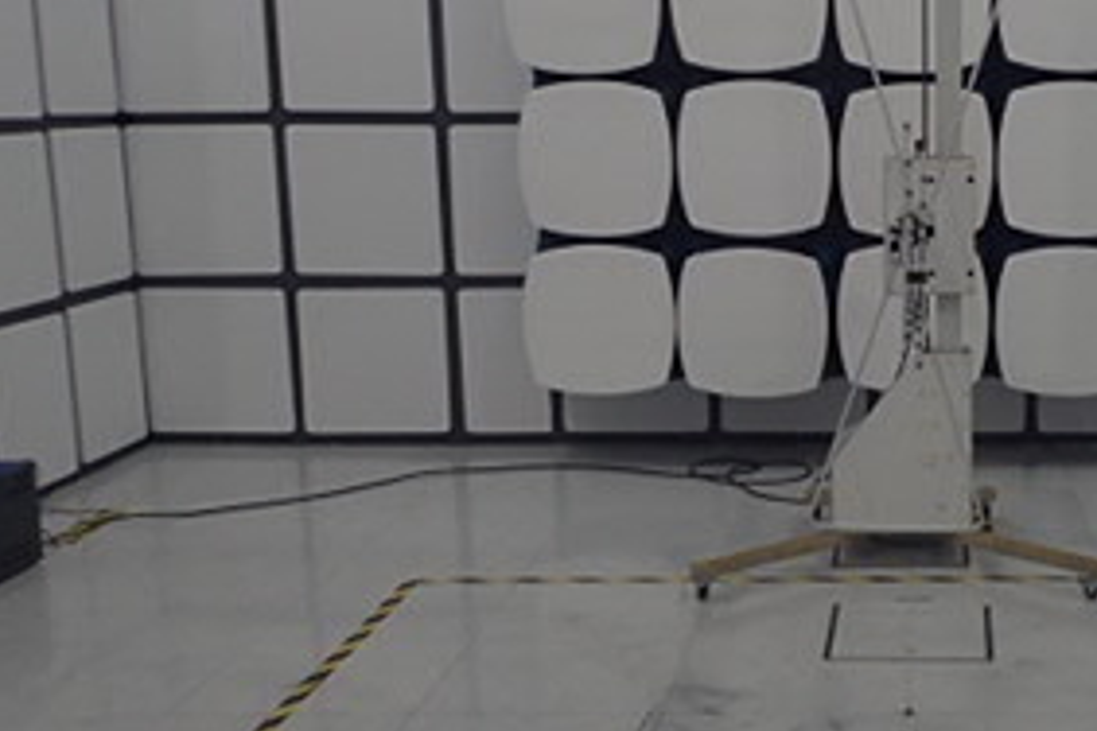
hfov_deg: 32.7
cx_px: 922
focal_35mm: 59
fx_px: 1798
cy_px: 494
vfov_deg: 22.9
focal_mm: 4.5
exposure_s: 1/80
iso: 100
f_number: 2.8
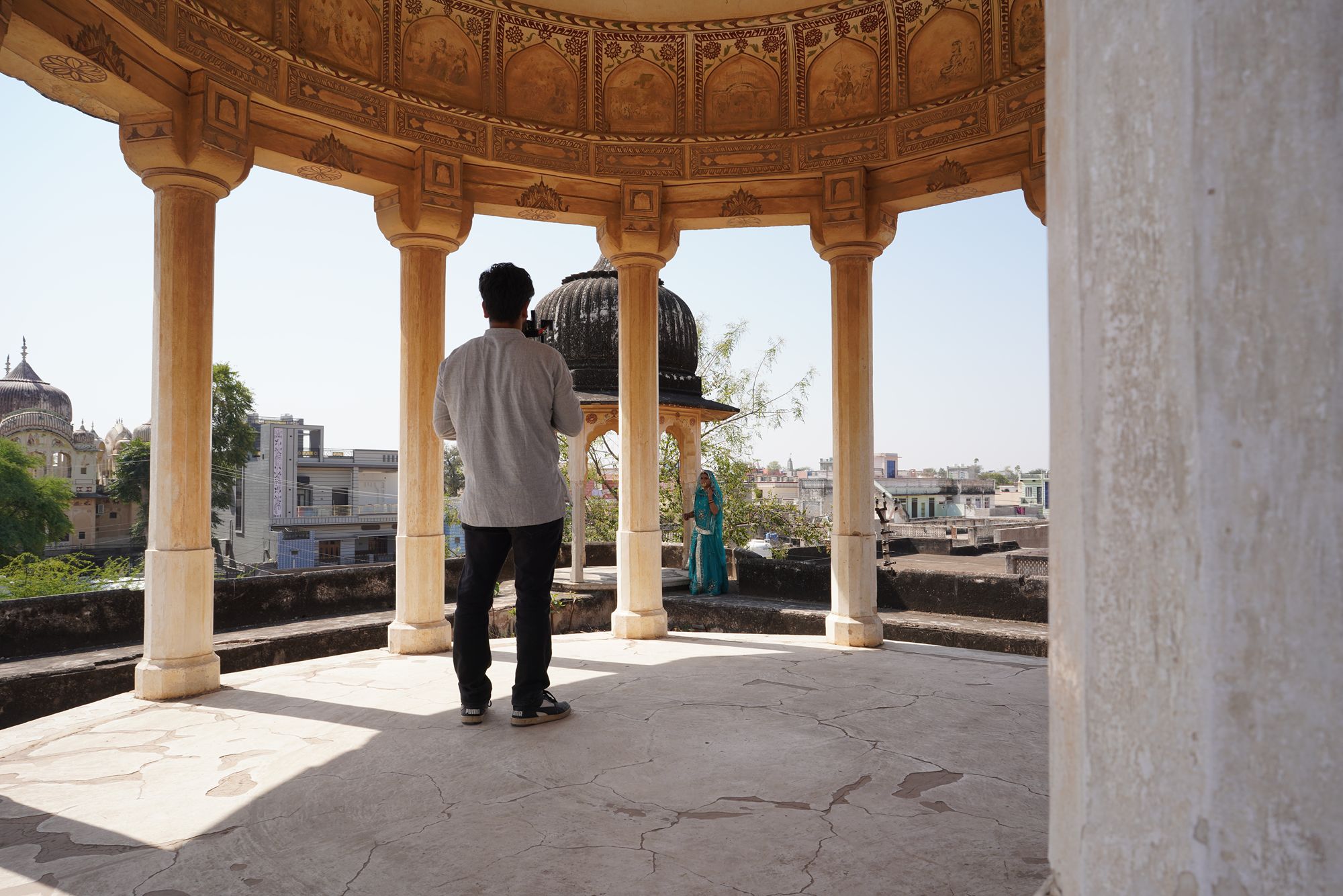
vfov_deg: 53.1
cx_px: 672
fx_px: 895
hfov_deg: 73.7
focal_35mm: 24
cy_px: 448
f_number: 10
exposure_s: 1/125
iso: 100
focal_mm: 24
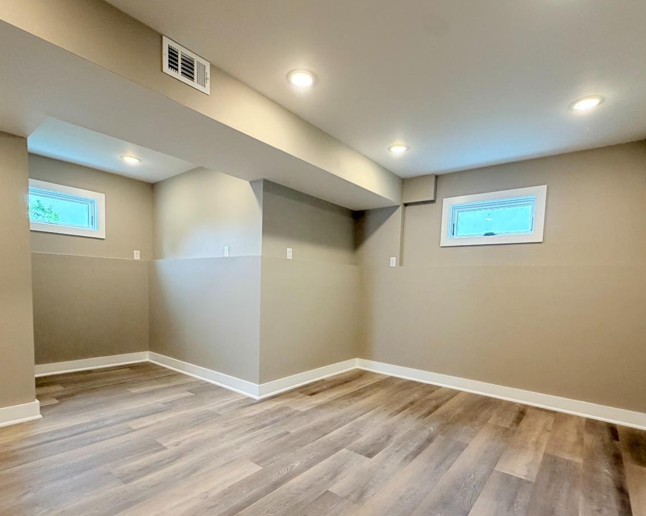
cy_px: 312
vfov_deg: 72.9
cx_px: 331
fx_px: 344
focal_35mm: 18
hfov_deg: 86.4
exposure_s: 1/120
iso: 250
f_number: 2.2
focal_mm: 2.22
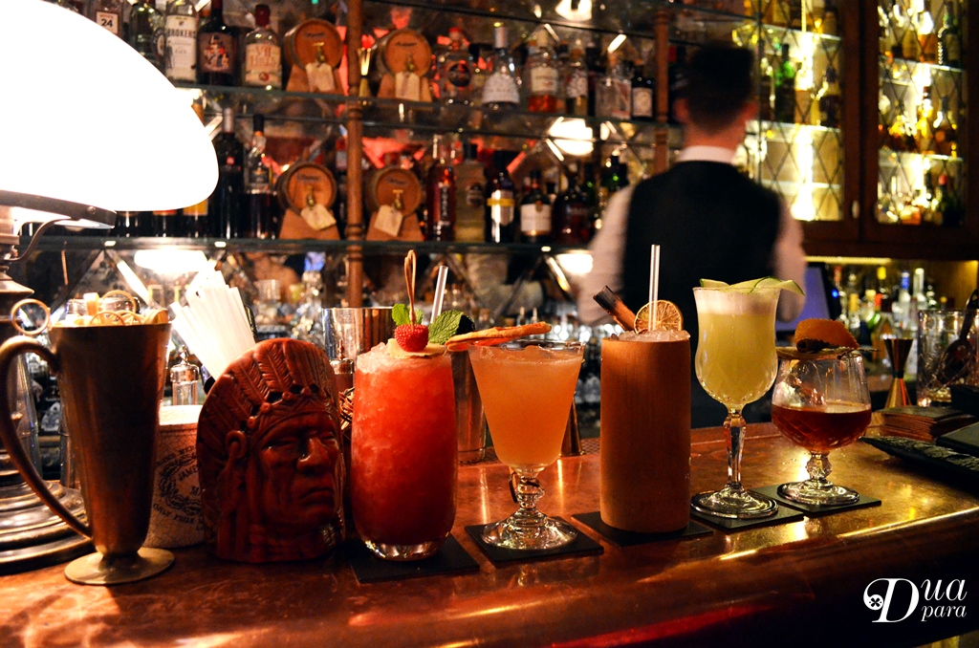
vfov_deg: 47.7
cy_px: 324
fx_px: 733
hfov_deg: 67.5
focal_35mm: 27
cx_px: 490
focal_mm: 18
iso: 3200
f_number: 3.5
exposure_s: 1/10
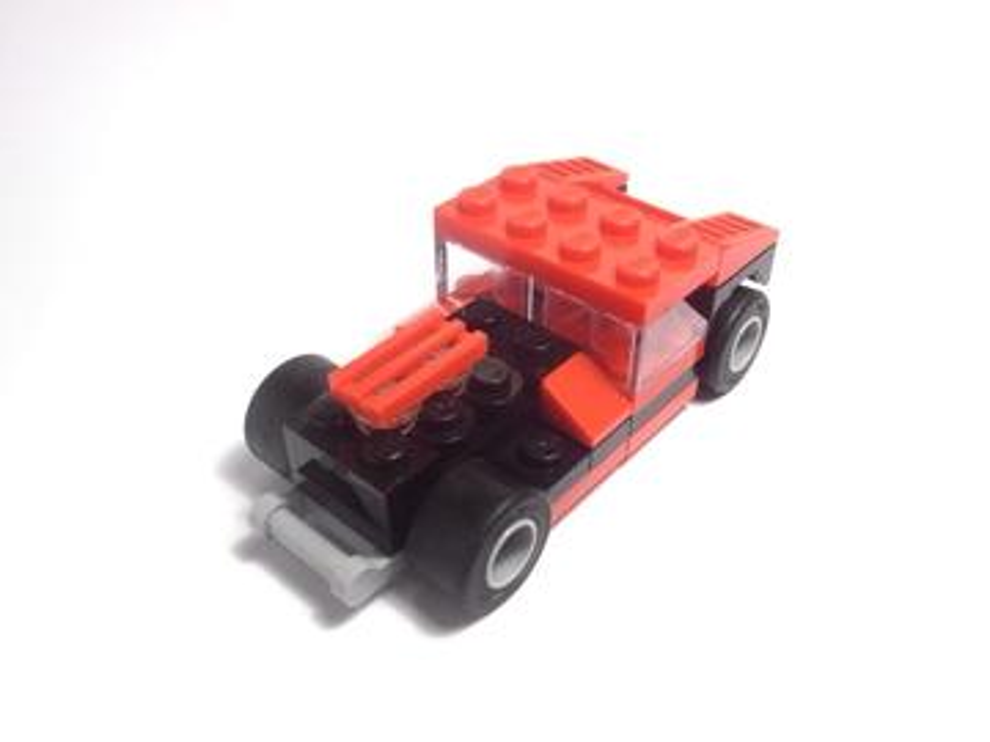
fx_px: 1058
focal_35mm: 37
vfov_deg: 38.7
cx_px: 495
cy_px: 371
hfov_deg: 50.1
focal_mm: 6.61
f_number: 3.9
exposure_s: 1/50
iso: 80
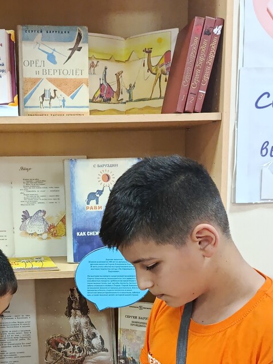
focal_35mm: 57
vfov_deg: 32.8
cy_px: 294
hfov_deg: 25.4
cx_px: 75
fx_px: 599
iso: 863
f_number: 1.7
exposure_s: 1/50
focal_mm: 5.24
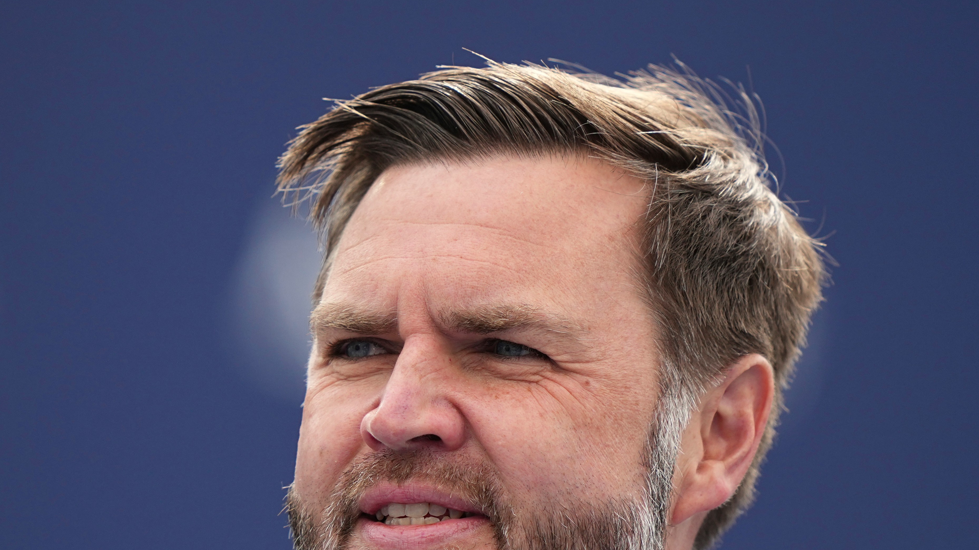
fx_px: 24738
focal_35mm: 953
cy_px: 474
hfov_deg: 2.3
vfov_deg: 1.3
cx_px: 357
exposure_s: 1/2000
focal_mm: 400
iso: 250
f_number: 2.8
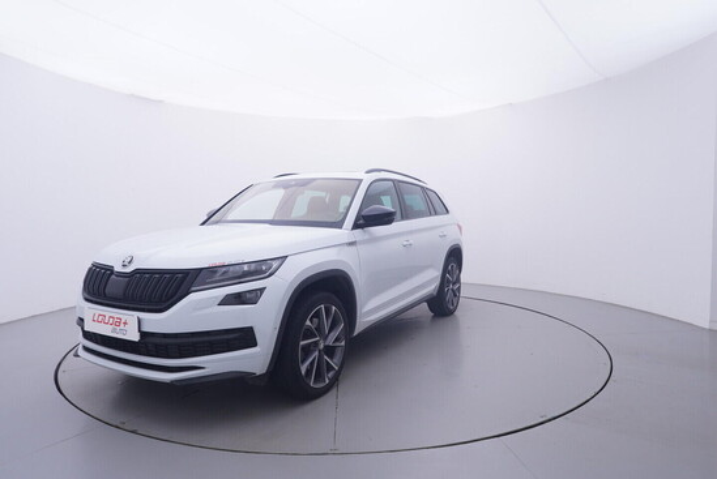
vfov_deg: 56.2
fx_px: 448
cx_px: 358
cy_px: 240
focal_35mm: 22
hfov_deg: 77.3
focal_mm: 15
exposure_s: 1/80
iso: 200
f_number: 5
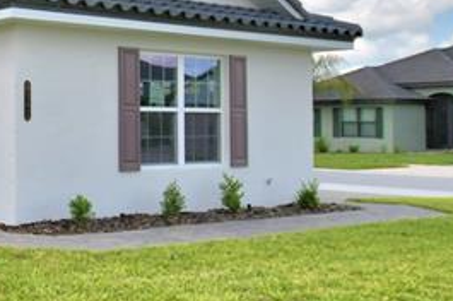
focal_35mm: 58
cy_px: 104
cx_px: -132
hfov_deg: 28.5
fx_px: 729
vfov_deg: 23.2
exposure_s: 1/1250
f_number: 4.5
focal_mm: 10
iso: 100
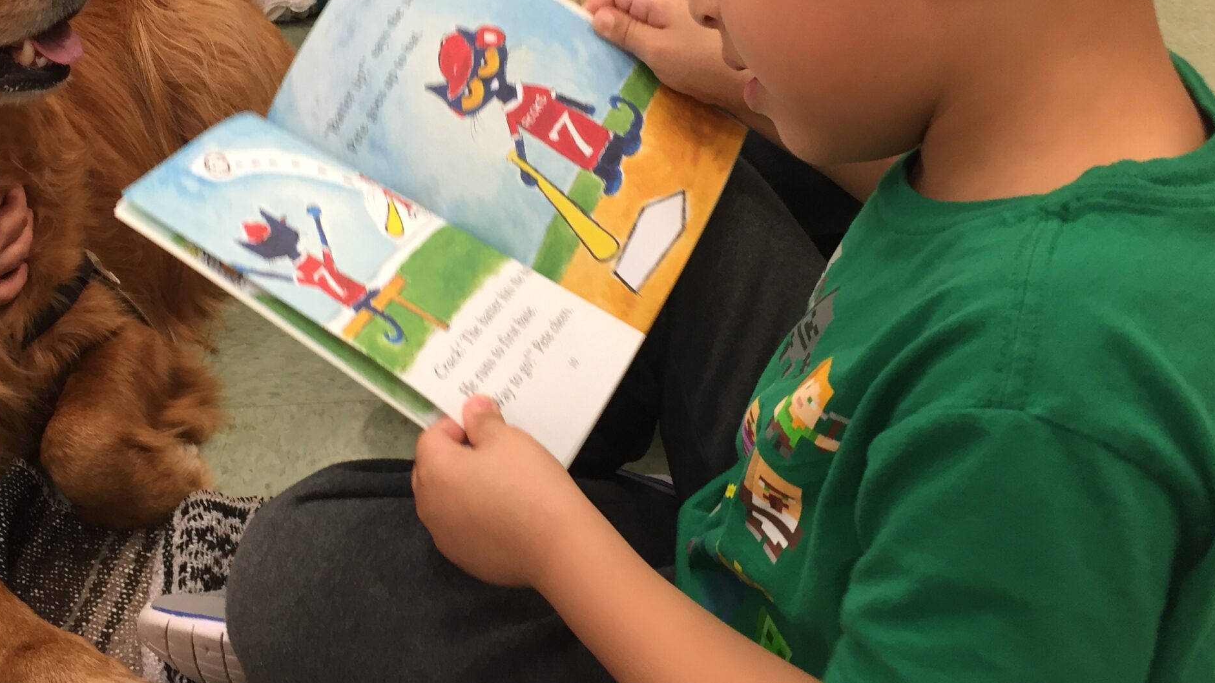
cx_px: 436
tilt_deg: -27.6
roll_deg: +3.1
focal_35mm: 43
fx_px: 1385
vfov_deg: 27.6
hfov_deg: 46.8
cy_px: 238
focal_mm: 4.15
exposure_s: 1/30
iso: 64
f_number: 2.2
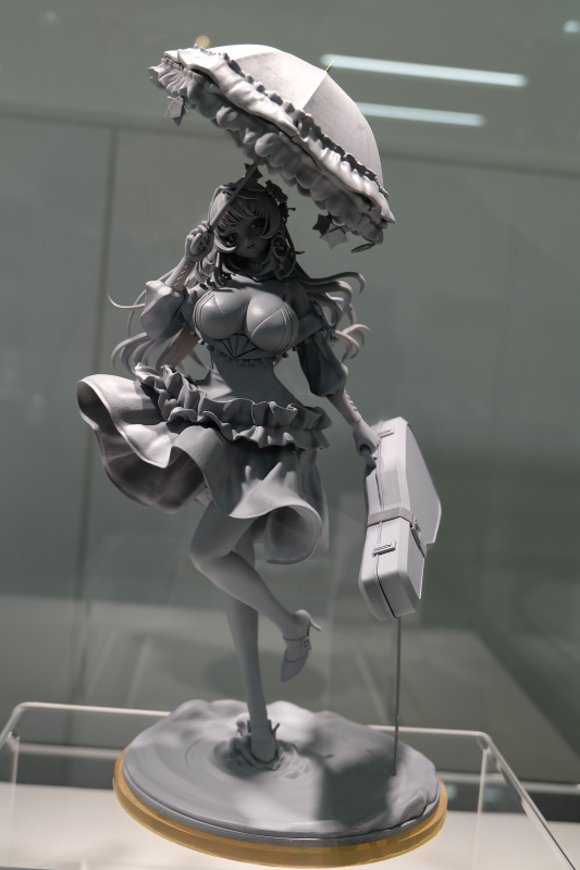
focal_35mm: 40
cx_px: 290
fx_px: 967
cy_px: 435
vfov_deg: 48.5
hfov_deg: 33.4
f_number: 4.5
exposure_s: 1/125
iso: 250
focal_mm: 26.9
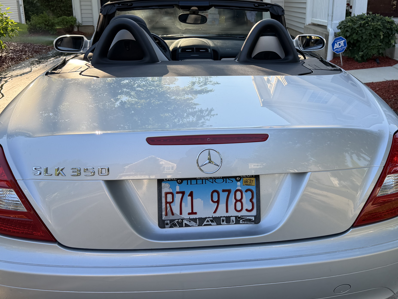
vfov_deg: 38.5
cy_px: 117
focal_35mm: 37
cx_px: 231
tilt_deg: -15.4
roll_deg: +0.0
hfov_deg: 49.9
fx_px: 425
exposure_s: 1/1046
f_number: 1.78
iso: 80
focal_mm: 6.76
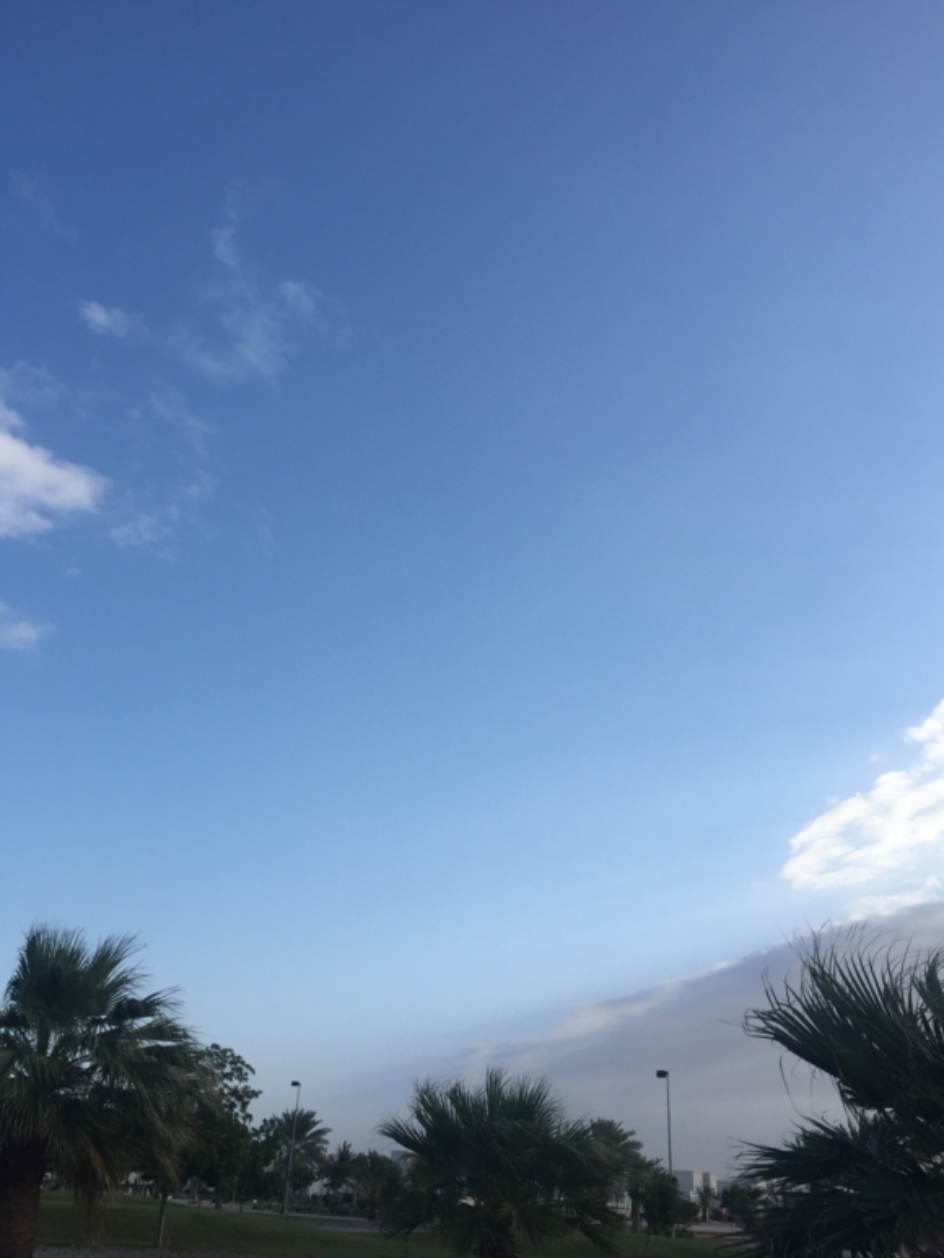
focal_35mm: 30
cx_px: 477
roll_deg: -2.5
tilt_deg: +27.6
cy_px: 635
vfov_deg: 60.0
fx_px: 1091
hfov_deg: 46.8
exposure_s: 1/1464
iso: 32
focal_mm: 4.15
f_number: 2.2
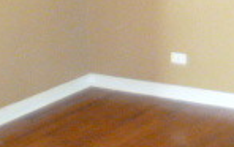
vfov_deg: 11.8
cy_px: 8
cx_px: 191
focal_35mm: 110
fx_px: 703
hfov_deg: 18.7
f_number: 2.5
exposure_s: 1/60
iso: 800
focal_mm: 4.3
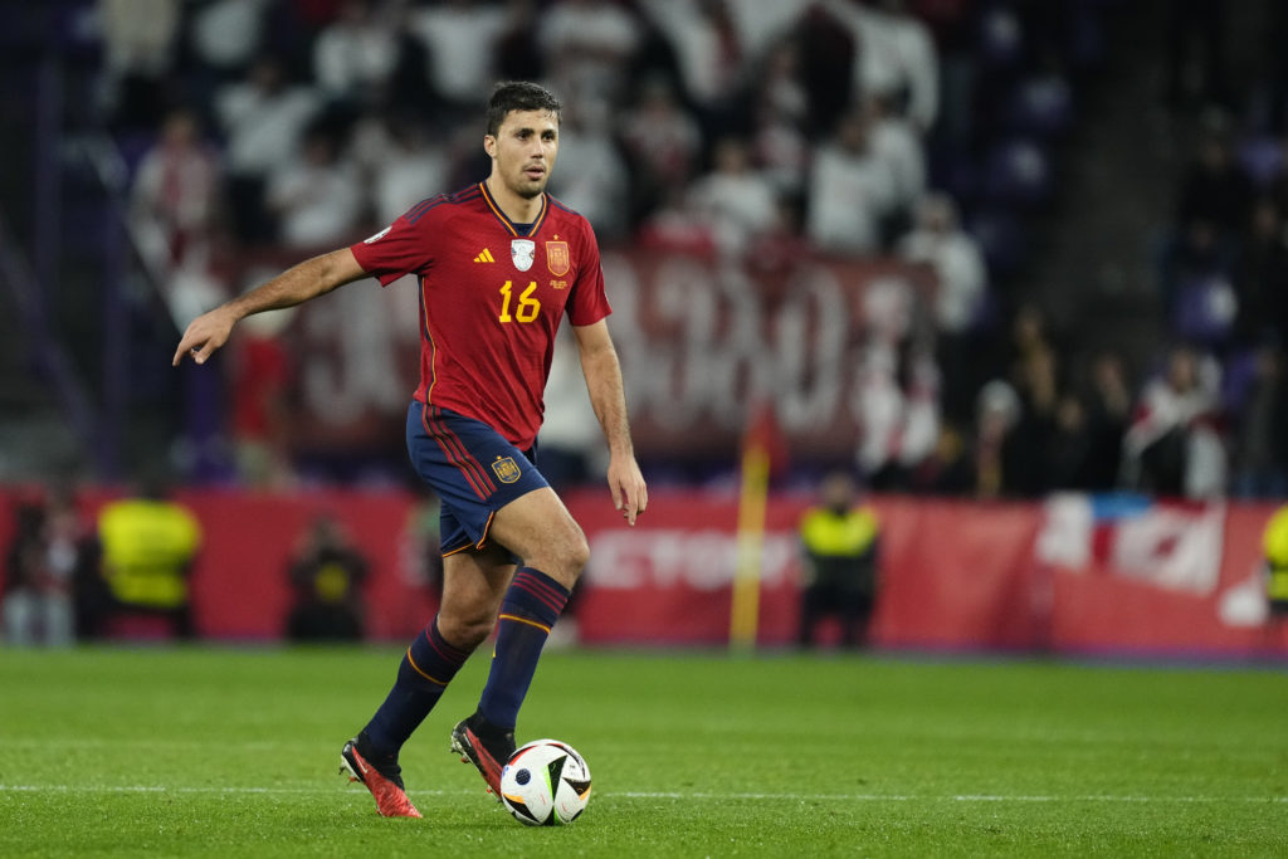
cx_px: 644
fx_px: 14312
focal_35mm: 400
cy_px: 430
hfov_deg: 5.2
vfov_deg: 3.4
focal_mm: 400
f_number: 2.8
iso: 3200
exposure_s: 1/1600
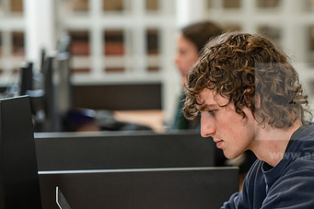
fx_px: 2005
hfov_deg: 8.9
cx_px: 227
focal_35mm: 230
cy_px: 174
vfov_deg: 6.0
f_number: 3.2
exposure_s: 1/200
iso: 800
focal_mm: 135
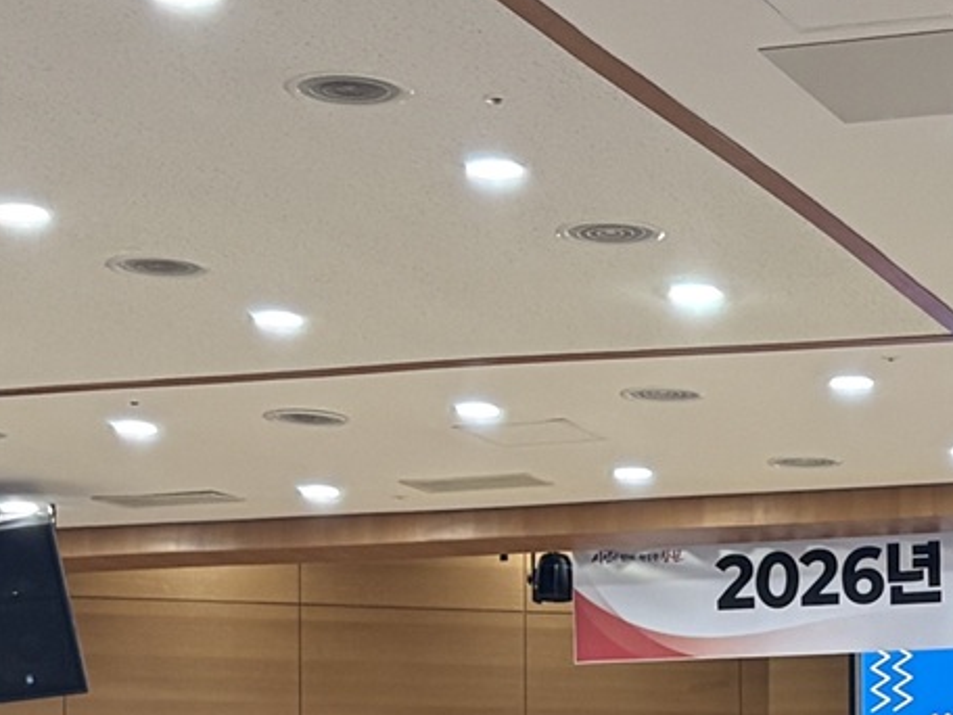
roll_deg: +0.4
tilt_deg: +2.1
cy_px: 918
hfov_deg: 16.8
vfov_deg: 12.6
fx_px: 3138
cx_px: 980
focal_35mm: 114
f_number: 1.6
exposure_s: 1/60
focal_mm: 5.96
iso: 320
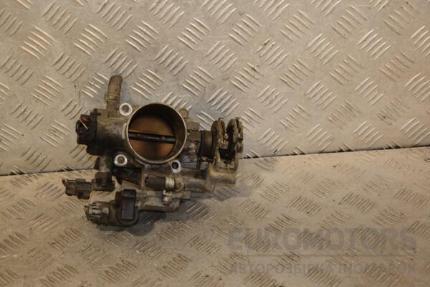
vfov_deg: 20.2
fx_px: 806
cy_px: 144
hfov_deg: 29.9
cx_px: 215
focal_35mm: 68
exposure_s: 1/200
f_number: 5
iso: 800
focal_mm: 45
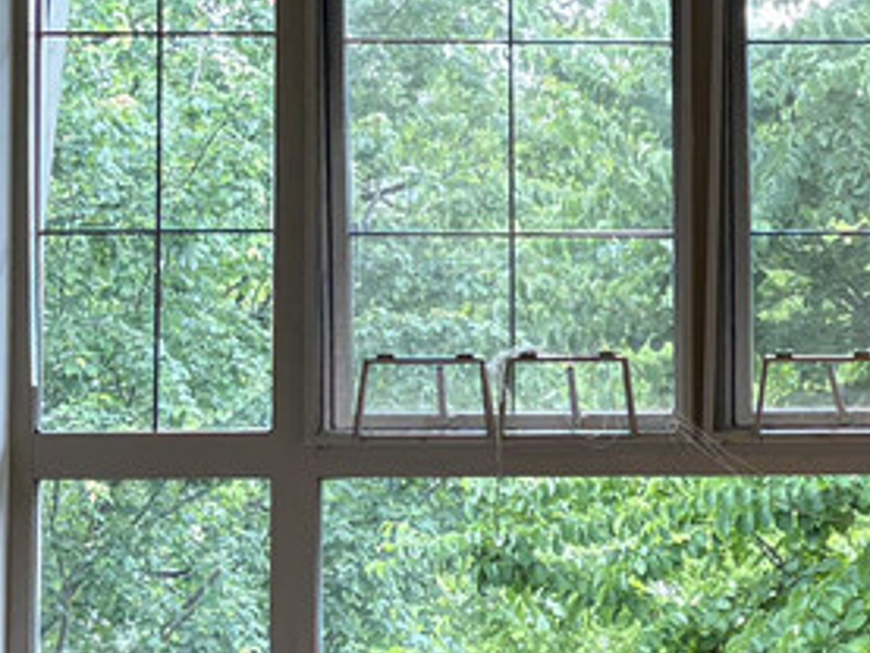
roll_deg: -0.2
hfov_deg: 13.1
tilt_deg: +2.0
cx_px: 1206
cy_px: 85
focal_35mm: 144
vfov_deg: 10.3
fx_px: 3621
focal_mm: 5.96
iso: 64
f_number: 1.6
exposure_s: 1/120
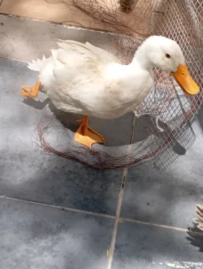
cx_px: 102
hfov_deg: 20.5
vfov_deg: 27.0
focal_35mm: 72
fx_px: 561
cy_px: 134
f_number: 1.8
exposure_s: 1/644
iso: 111
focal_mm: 4.27
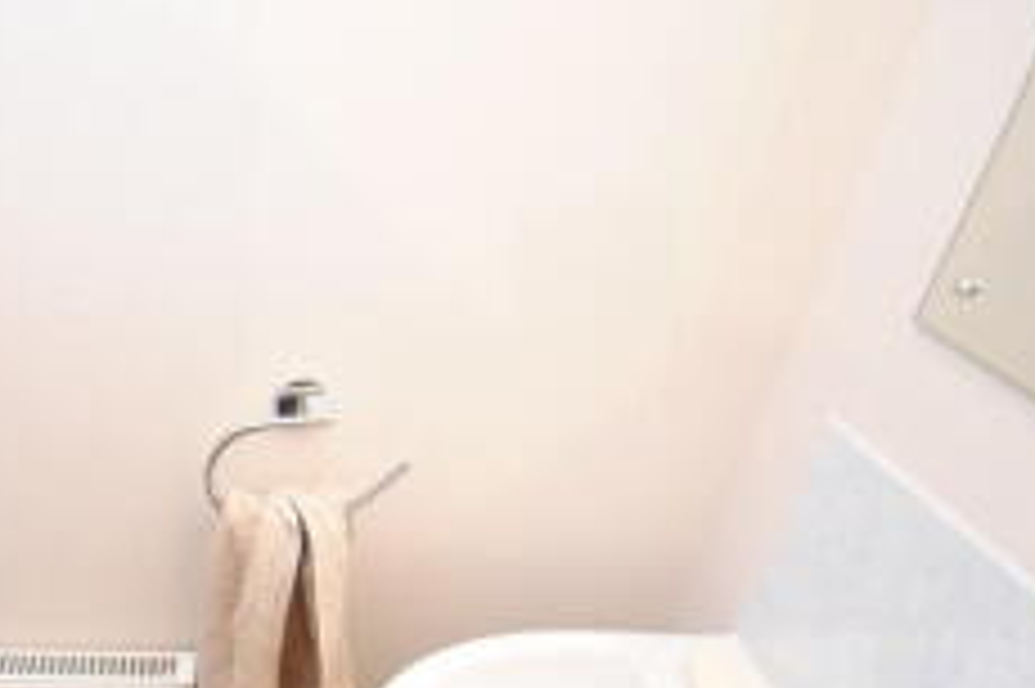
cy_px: 632
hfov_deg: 54.5
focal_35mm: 31
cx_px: 153
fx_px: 891
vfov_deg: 39.0
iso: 400
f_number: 4
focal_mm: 10
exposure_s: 1/6
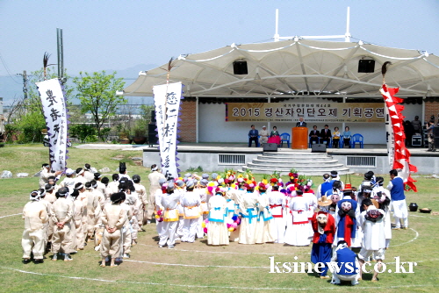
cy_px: 146
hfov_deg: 29.2
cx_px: 220
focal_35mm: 69
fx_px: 842
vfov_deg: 19.8
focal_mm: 46
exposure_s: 1/2000
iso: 1000
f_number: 9
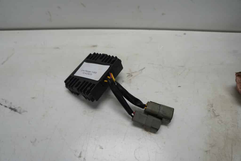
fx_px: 181
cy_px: 80
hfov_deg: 67.4
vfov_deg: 47.9
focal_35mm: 27
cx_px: 120
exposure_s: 1/100
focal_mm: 18
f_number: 3.5
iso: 100
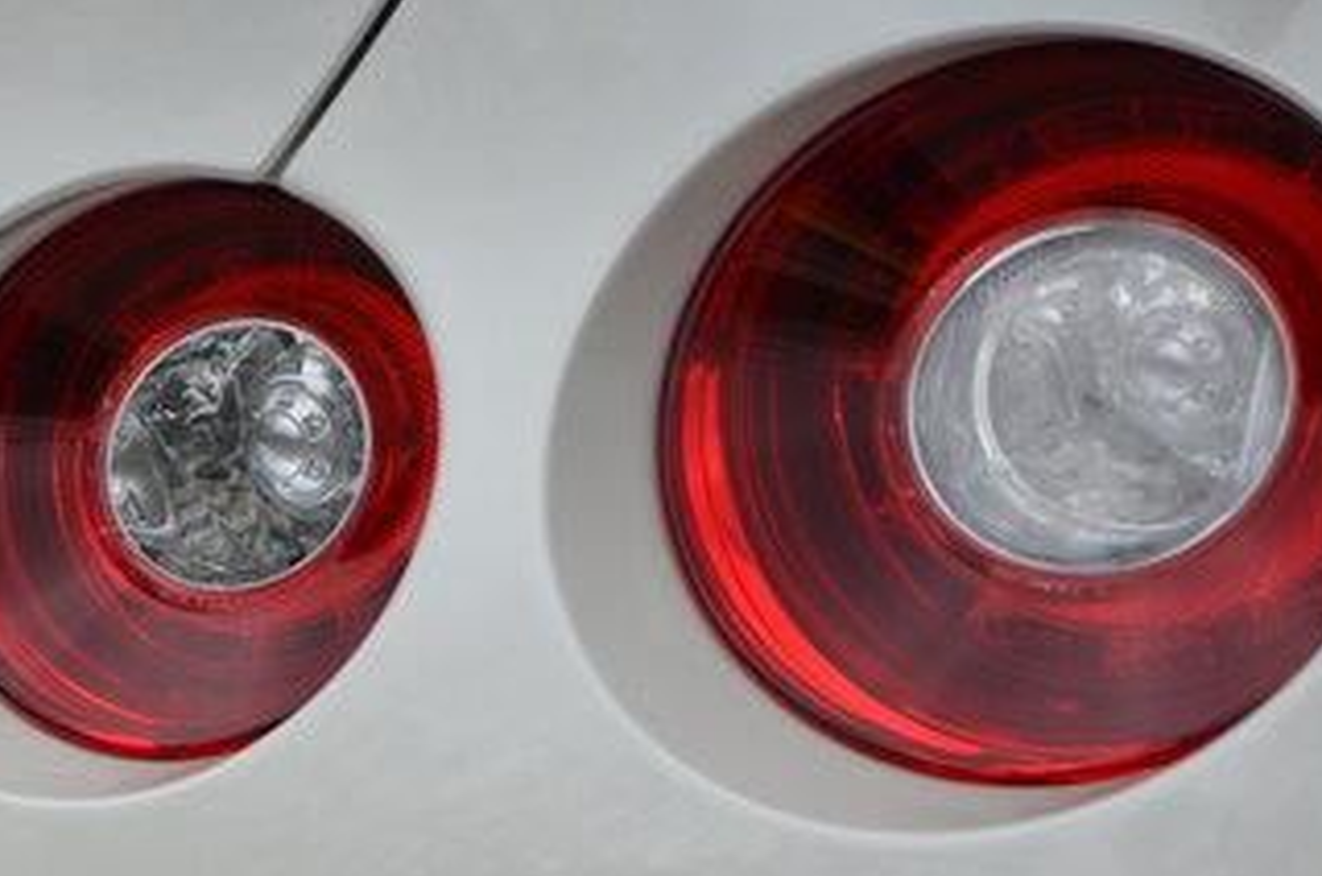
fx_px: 14412
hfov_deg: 5.2
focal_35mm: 393
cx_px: -12
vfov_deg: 3.5
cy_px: 417
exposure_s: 1/800
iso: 200
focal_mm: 105
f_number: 6.3
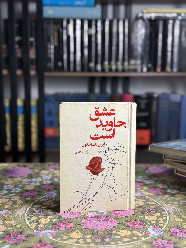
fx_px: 344
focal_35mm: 48
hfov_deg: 30.3
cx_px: 93
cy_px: 124
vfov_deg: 39.7
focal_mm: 6.76
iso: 64
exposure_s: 1/100
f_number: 1.78
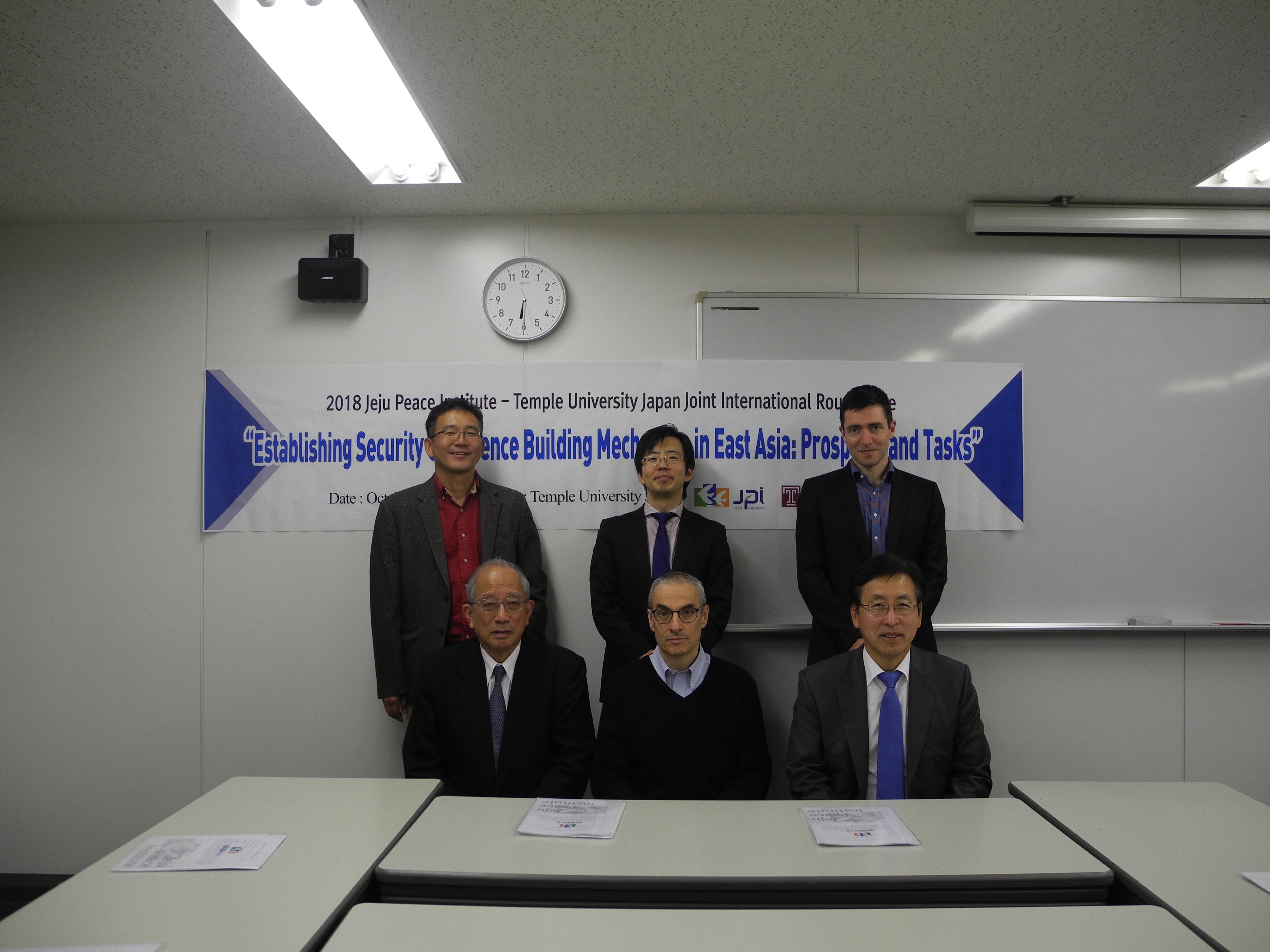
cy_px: 476
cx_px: 635
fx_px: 1027
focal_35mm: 28
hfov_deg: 63.4
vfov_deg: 49.7
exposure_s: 1/54.2
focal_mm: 6
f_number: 2.8
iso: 100
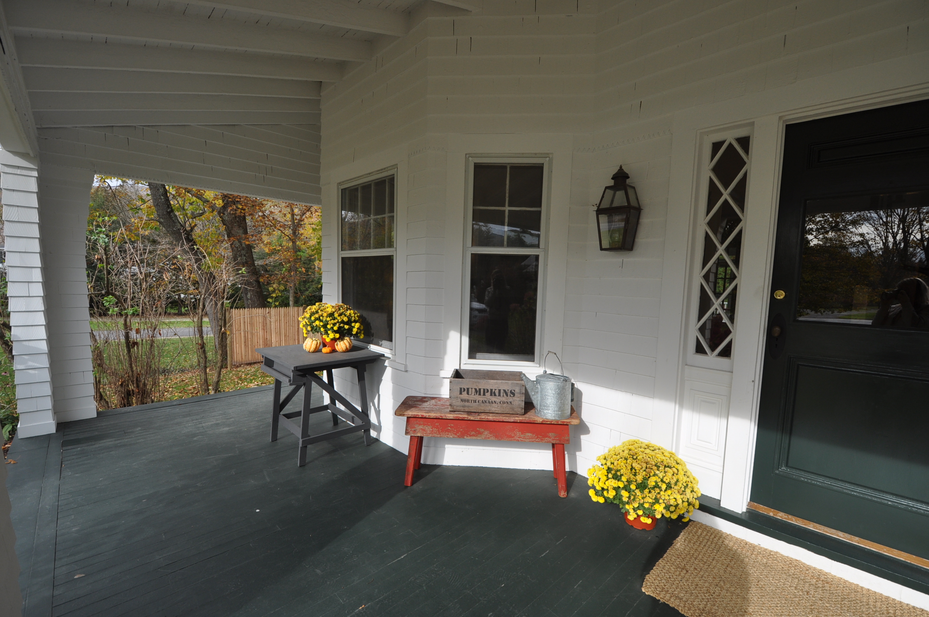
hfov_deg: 100.5
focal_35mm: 15
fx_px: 387
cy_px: 308
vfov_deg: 77.2
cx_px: 464
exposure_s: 1/160
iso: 200
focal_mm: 10
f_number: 6.3
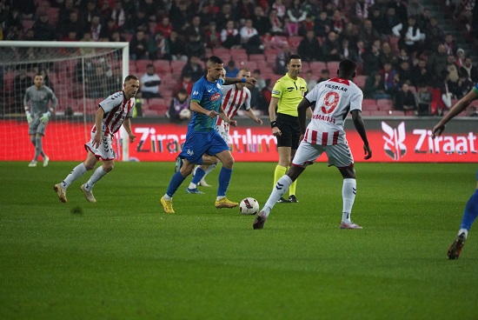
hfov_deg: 5.1
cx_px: 239
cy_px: 160
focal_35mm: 400
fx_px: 5317
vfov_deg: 3.4
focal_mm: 400
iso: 12800
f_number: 5.6
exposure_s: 1/1600
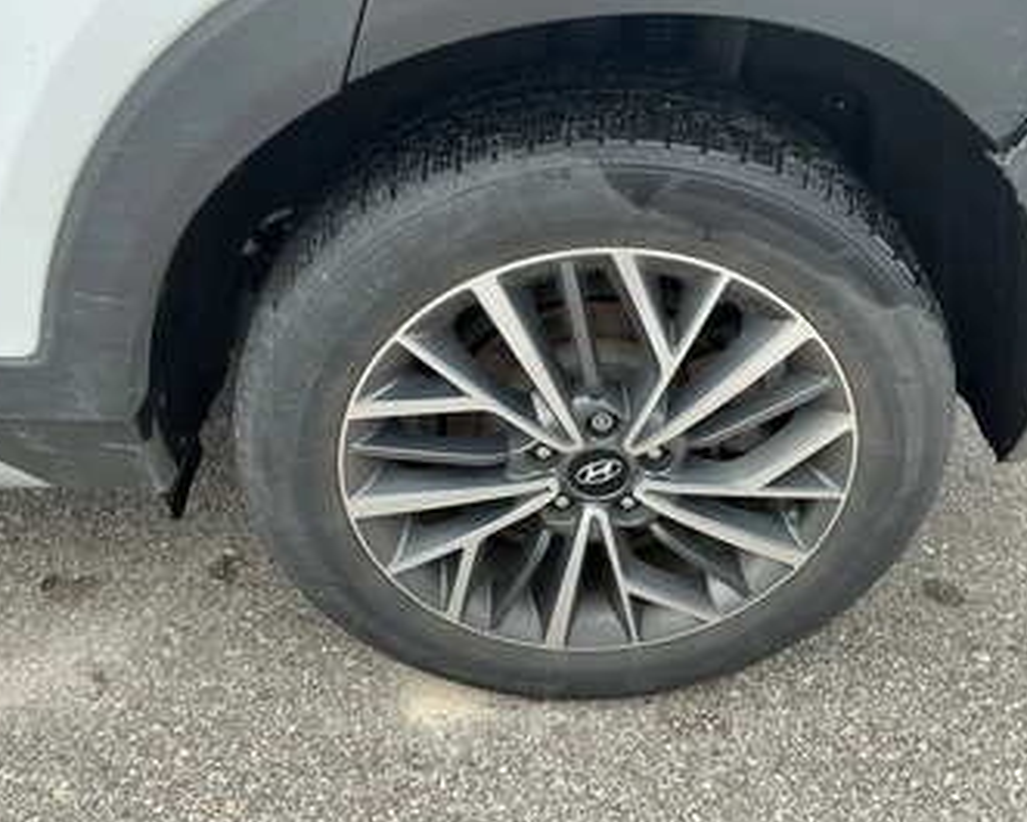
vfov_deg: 44.6
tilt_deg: -37.8
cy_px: 406
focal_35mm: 33
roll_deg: -3.6
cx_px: 571
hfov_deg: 54.1
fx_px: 1003
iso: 20
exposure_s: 1/125
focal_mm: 3
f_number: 1.8
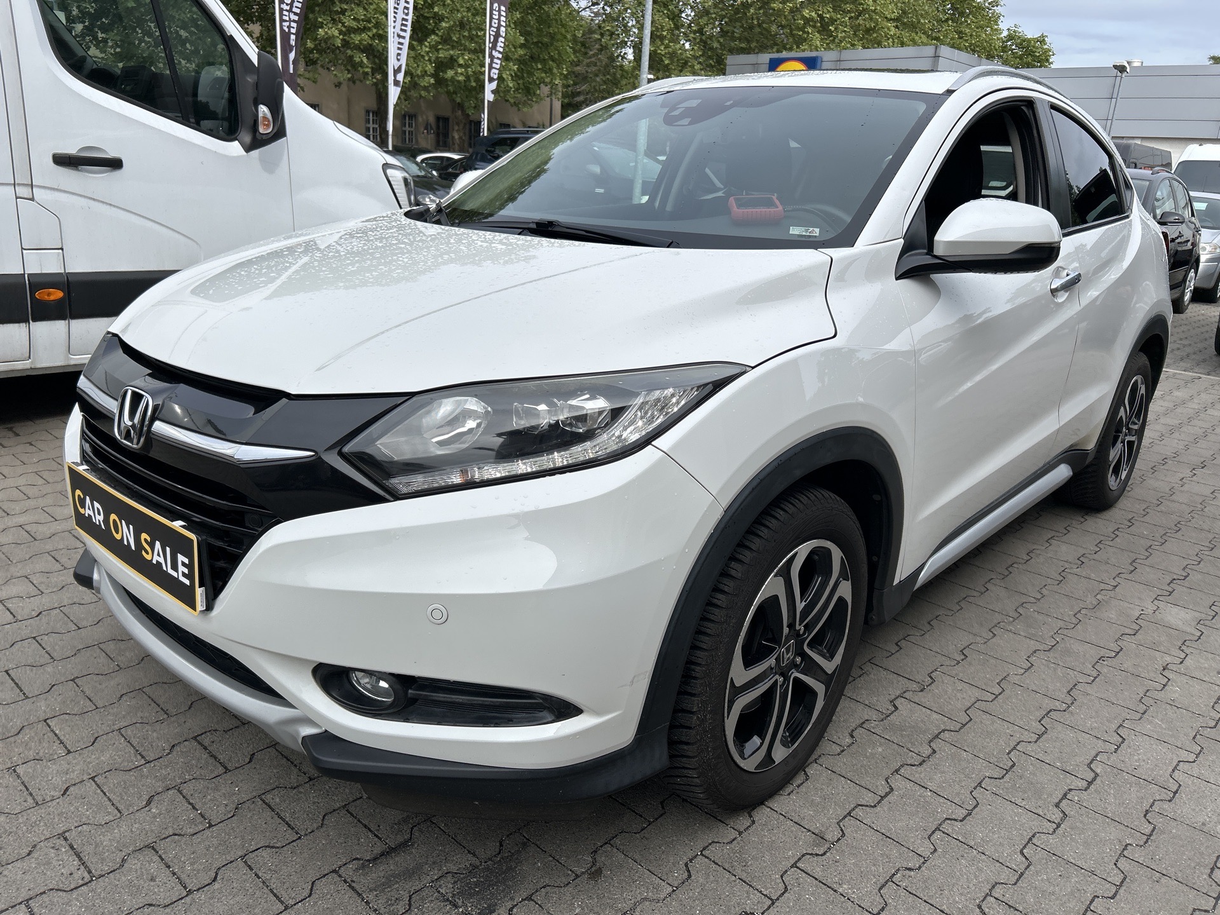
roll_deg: -2.8
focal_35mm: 26
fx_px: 916
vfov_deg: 53.1
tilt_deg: -17.6
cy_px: 458
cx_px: 610
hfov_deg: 67.3
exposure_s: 1/3704
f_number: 1.5
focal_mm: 5.7
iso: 50
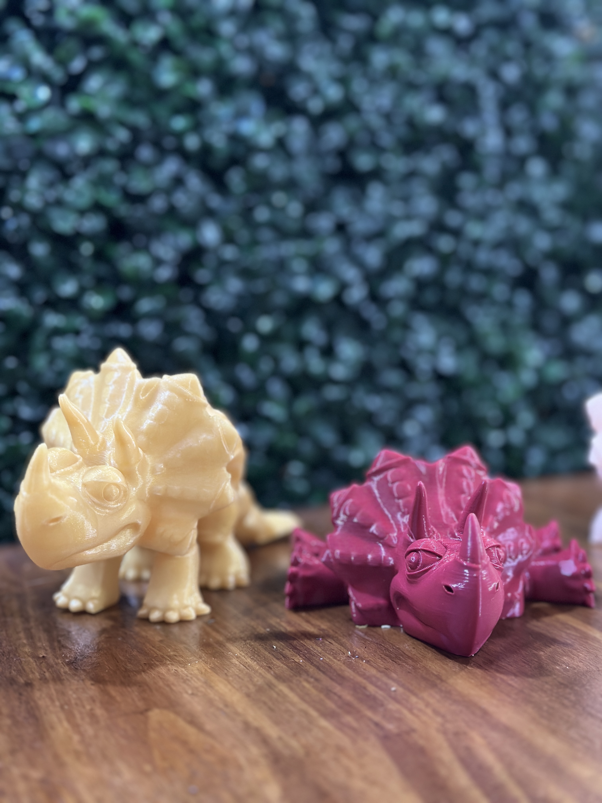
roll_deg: +0.7
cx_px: 301
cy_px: 402
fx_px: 1113
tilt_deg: -7.1
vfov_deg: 39.7
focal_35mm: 48
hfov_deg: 30.3
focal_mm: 6.86
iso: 320
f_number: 1.78
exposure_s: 1/33
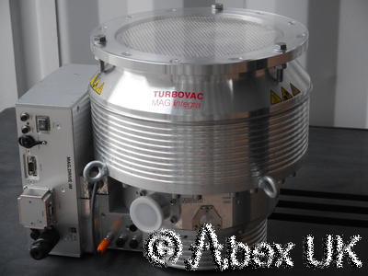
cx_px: 184
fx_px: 829
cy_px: 138
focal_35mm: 78
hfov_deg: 25.0
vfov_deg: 18.9
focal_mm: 39
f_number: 10
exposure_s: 1/500
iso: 3200
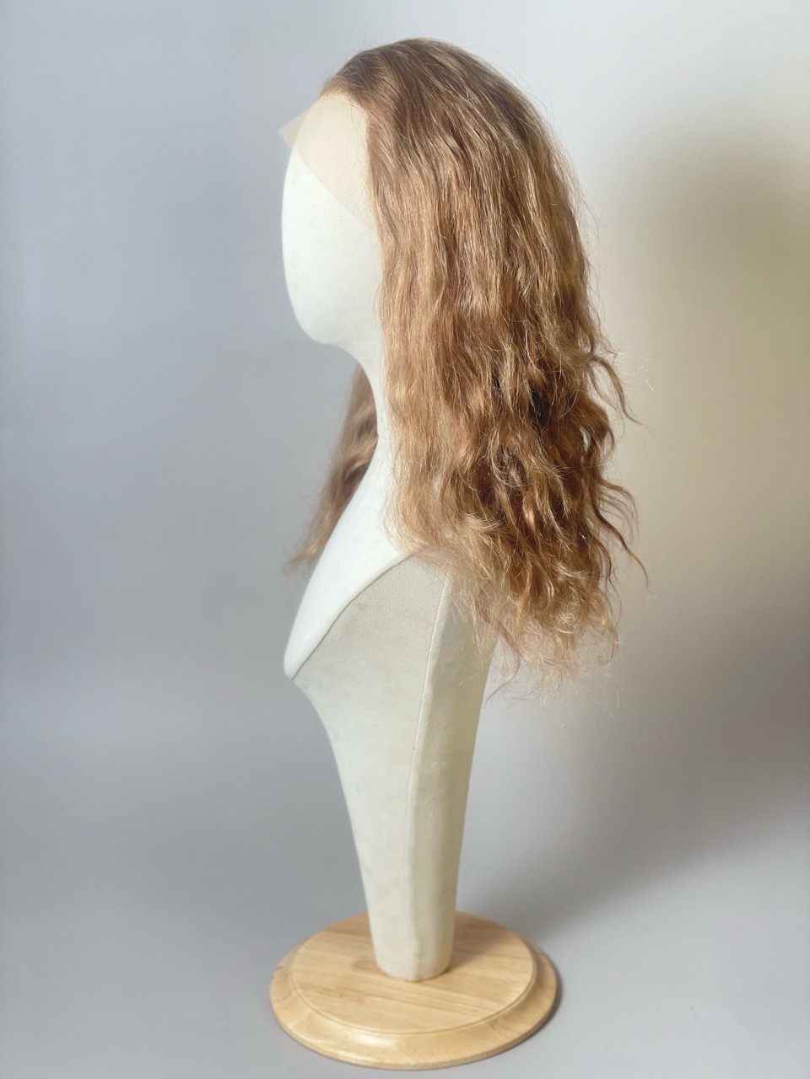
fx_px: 1622
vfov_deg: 36.8
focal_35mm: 52
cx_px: 405
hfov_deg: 28.0
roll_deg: +1.1
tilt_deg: -14.0
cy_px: 540
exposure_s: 1/122
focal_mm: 6
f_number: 2
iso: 64
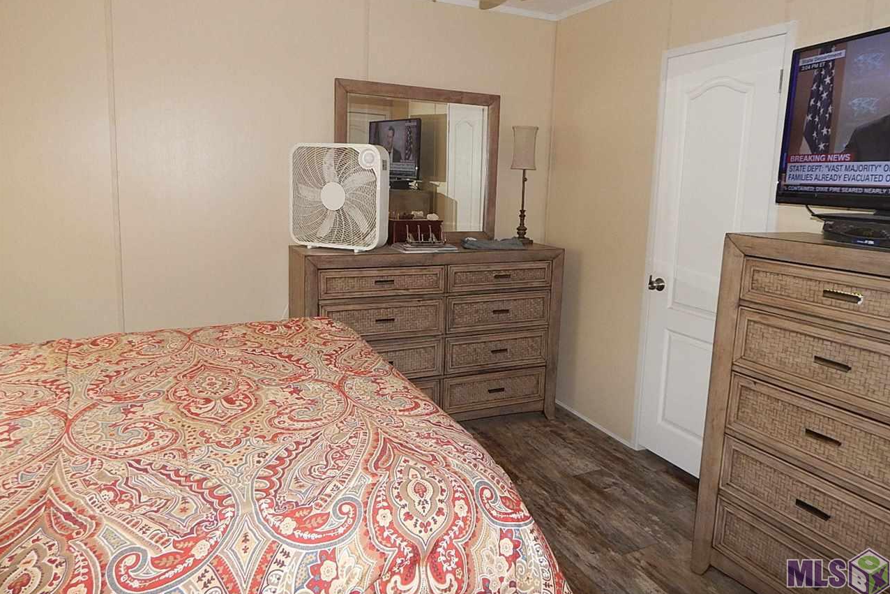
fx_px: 593
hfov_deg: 73.7
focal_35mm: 24
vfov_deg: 53.0
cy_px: 265
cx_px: 444
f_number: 3
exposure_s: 1/30
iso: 200
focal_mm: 4
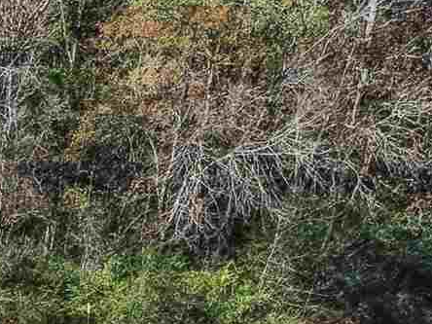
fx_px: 2072
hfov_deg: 10.3
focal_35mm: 166
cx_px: -621
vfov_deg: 8.0
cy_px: 893
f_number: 1.8
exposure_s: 1/3000
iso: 170
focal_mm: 8.7
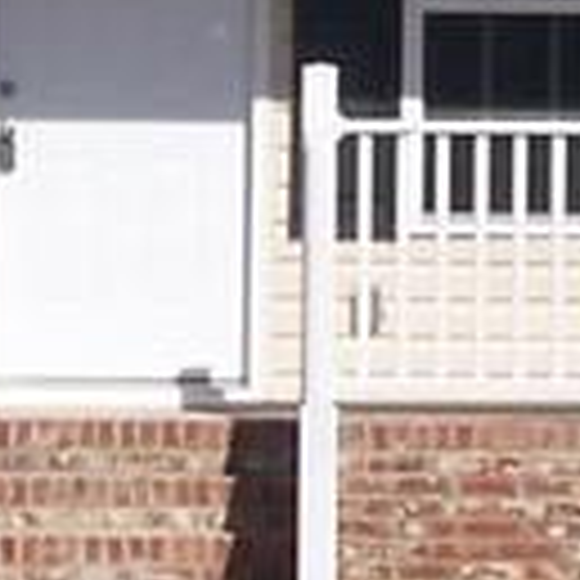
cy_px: -27
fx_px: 5042
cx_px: 728
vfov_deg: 6.6
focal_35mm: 266
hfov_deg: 6.5
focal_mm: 6.3
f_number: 5.6
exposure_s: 1/500
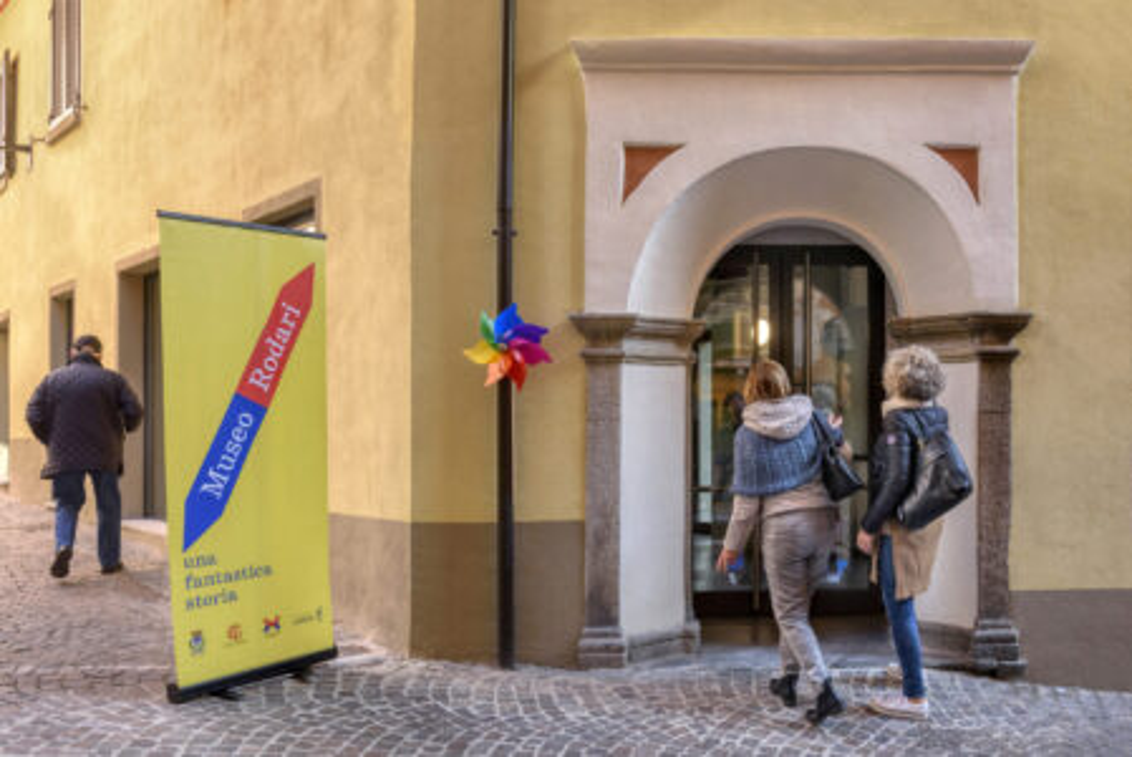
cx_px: 566
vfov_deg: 41.2
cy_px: 378
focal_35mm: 32
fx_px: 1007
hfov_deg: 58.7
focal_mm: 32
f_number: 11
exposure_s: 1/60
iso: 2000
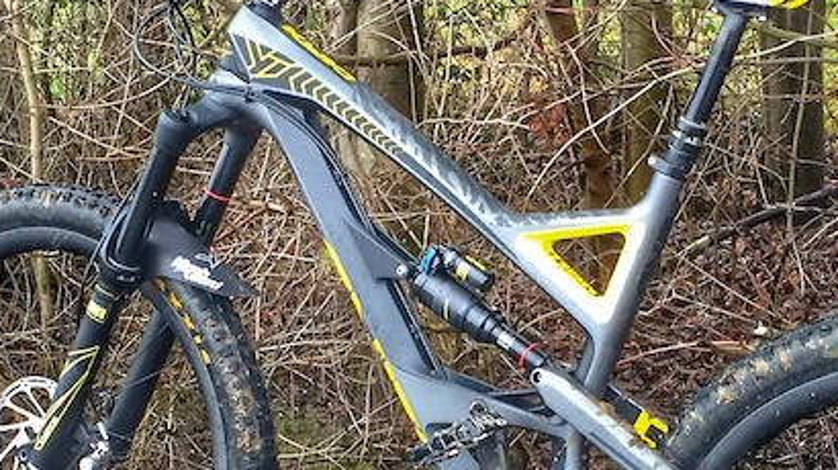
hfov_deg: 26.9
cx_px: 437
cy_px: 388
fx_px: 1754
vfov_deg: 15.2
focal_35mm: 79
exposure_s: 1/33
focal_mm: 4.15
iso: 100
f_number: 2.2
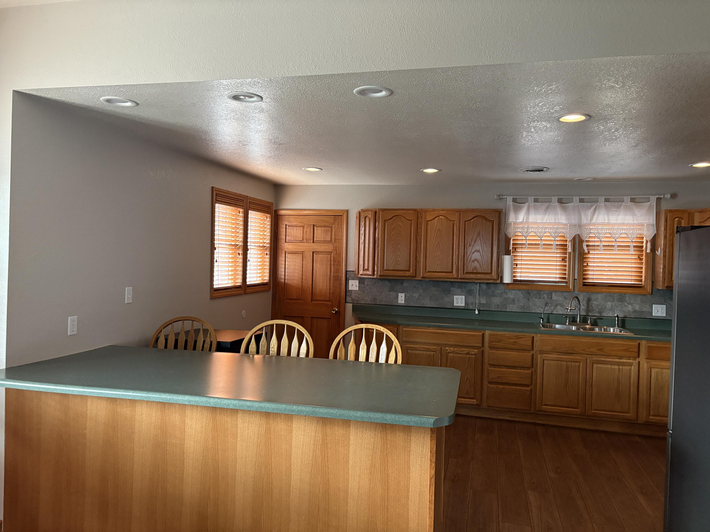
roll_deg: -1.7
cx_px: 355
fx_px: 533
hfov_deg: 67.3
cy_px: 266
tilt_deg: -0.8
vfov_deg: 53.1
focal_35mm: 26
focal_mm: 5.96
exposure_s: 1/60
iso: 500
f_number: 1.6
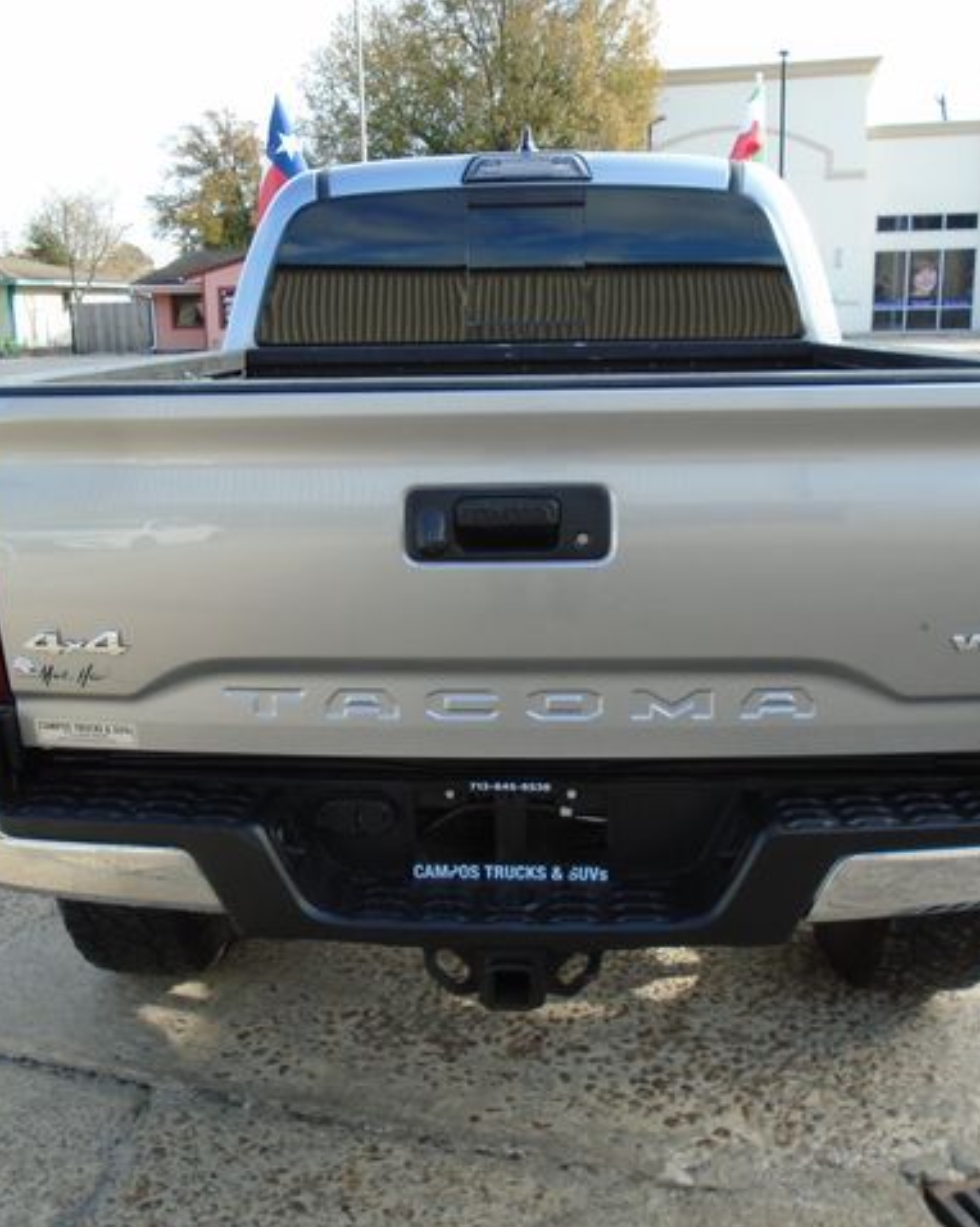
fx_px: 1233
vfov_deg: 52.9
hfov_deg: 43.3
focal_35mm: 34
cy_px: 614
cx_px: 464
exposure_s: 1/250
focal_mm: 4.6
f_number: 3.2
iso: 100
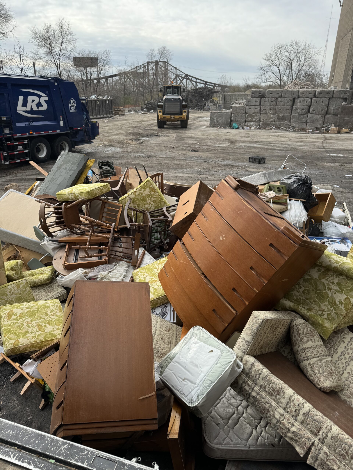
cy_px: 235
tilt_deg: -23.6
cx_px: 176
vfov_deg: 71.6
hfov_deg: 56.8
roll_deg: -0.5
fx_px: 326
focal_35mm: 24
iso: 80
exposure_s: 1/2105
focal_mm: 6.86
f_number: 1.78
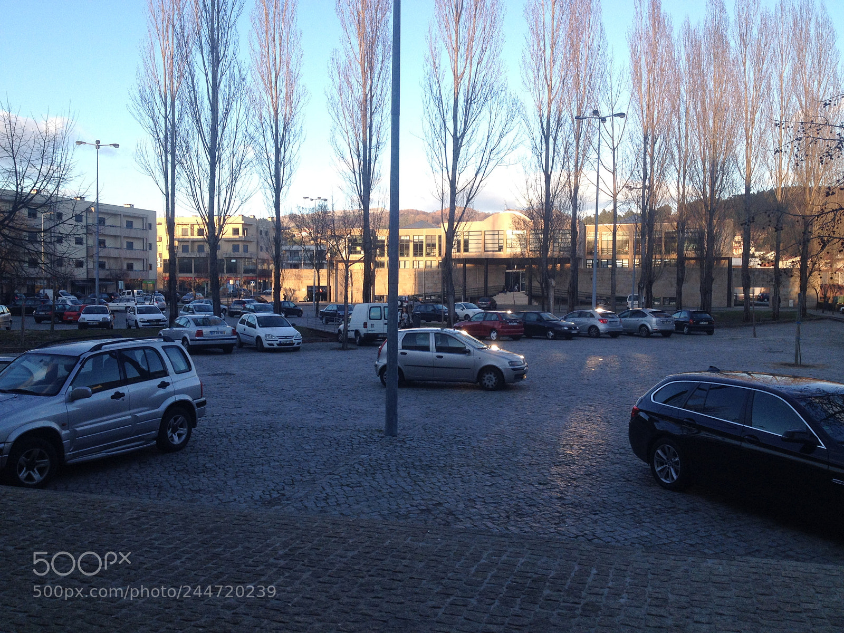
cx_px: 422
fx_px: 853
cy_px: 316
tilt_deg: -3.9
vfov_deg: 40.7
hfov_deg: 52.6
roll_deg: -1.0
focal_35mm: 35
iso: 50
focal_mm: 4.28
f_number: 2.4
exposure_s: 1/415
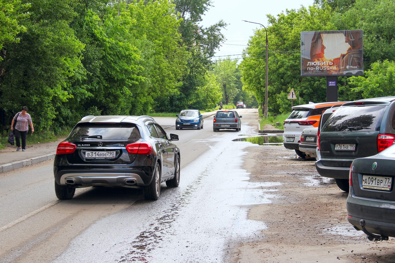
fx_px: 1646
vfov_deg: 9.1
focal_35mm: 150
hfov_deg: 13.7
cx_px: 198
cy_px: 132
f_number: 8
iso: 100
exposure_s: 1/160
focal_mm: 50
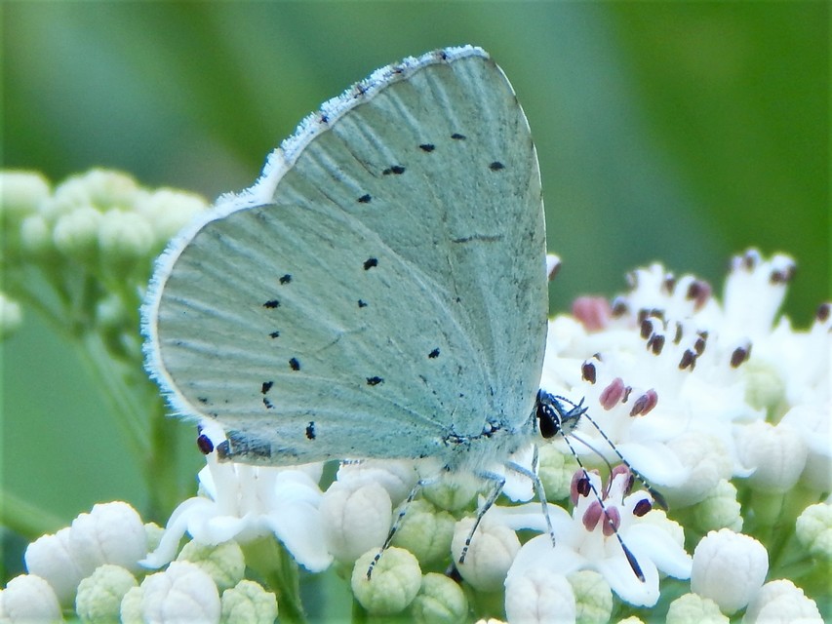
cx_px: 416
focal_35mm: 315
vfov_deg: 4.7
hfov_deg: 6.3
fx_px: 7572
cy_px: 312
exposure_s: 1/80
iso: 125
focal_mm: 56.5
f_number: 5.7
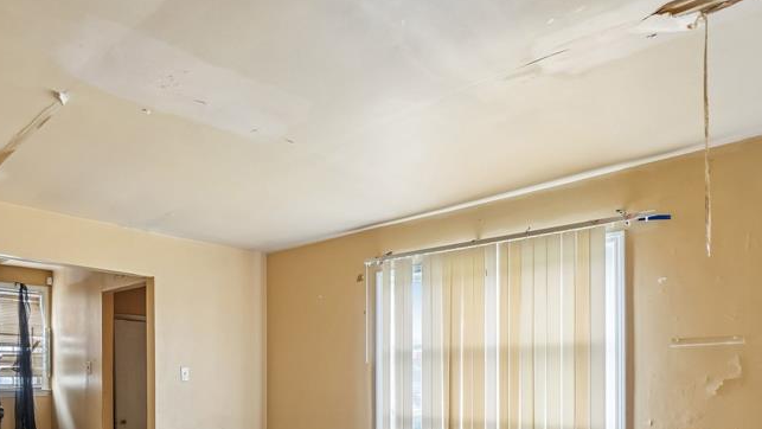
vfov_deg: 42.6
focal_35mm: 25
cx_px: 269
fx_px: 505
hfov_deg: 72.3
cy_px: 377
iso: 400
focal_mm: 10
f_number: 8
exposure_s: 1/6
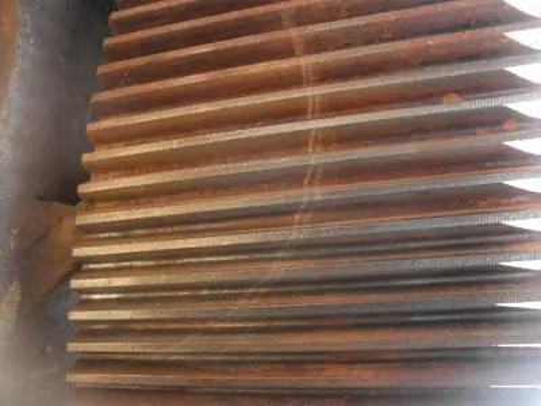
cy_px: 203
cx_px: 270
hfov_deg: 63.4
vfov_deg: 49.7
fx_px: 438
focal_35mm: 28
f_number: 3
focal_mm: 5
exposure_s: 1/40
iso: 80
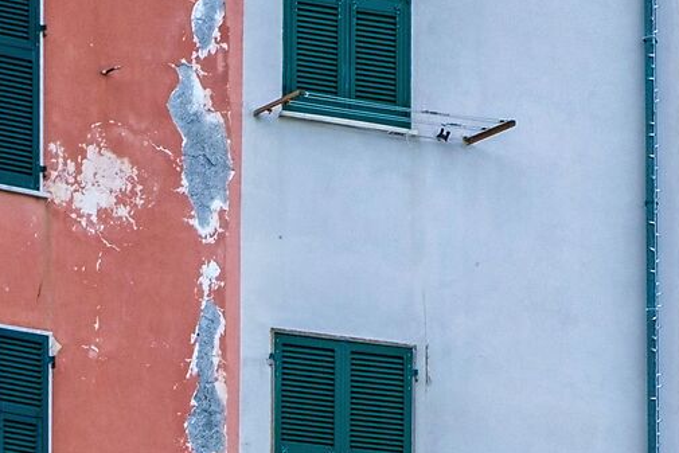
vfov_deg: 4.5
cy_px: 854
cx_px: -355
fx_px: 5735
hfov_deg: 6.7
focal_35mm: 304
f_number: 8
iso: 200
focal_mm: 42.9
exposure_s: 1/60
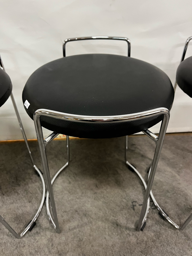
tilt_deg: -38.3
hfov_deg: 53.0
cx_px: 96
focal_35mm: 26
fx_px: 192
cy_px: 128
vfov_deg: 67.3
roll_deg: +0.9
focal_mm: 5.1
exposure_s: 1/50
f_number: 1.6
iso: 250
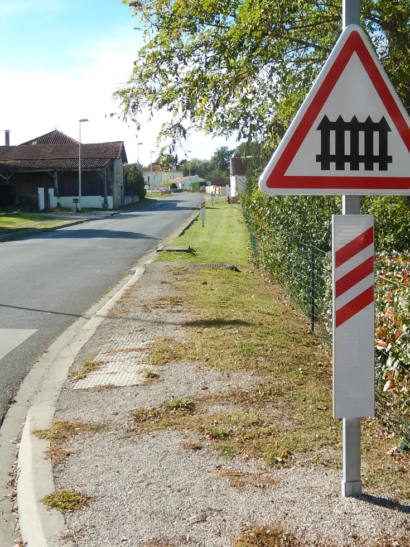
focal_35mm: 47
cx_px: 223
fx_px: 742
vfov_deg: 40.0
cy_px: 190
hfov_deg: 30.9
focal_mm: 6.5
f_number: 4
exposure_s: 1/640
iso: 125
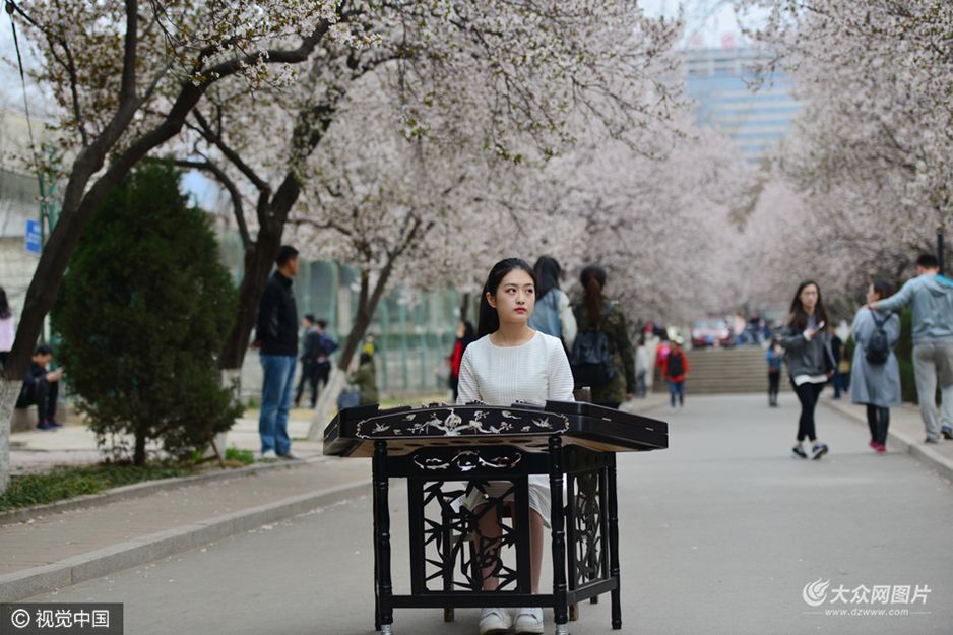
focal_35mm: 70
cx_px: 476
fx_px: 1853
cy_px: 318
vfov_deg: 19.4
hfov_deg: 28.8
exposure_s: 1/800
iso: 320
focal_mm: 70
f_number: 2.8
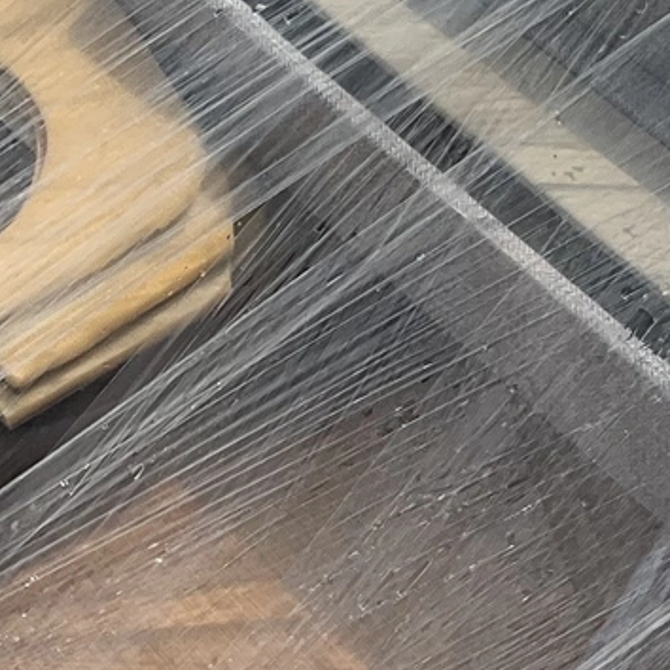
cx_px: 322
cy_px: 172
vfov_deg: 12.0
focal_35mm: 145
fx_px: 3175
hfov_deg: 12.0
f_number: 1.8
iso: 25
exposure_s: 1/4065
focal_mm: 3
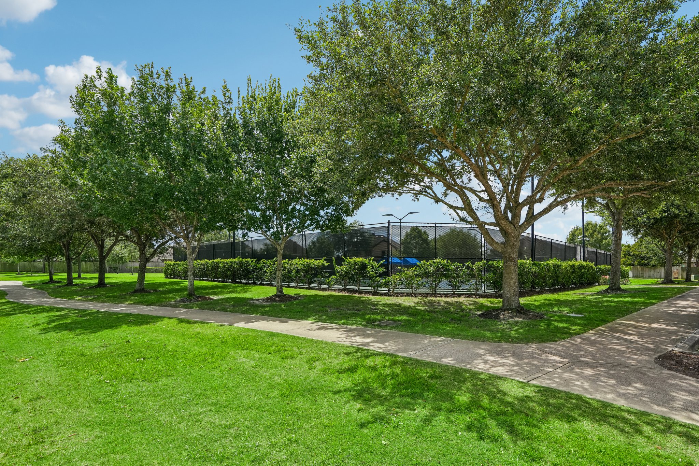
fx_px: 349
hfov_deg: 90.0
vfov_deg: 67.4
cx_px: 350
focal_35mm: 18
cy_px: 233
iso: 400
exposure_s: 1/750
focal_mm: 18
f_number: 8
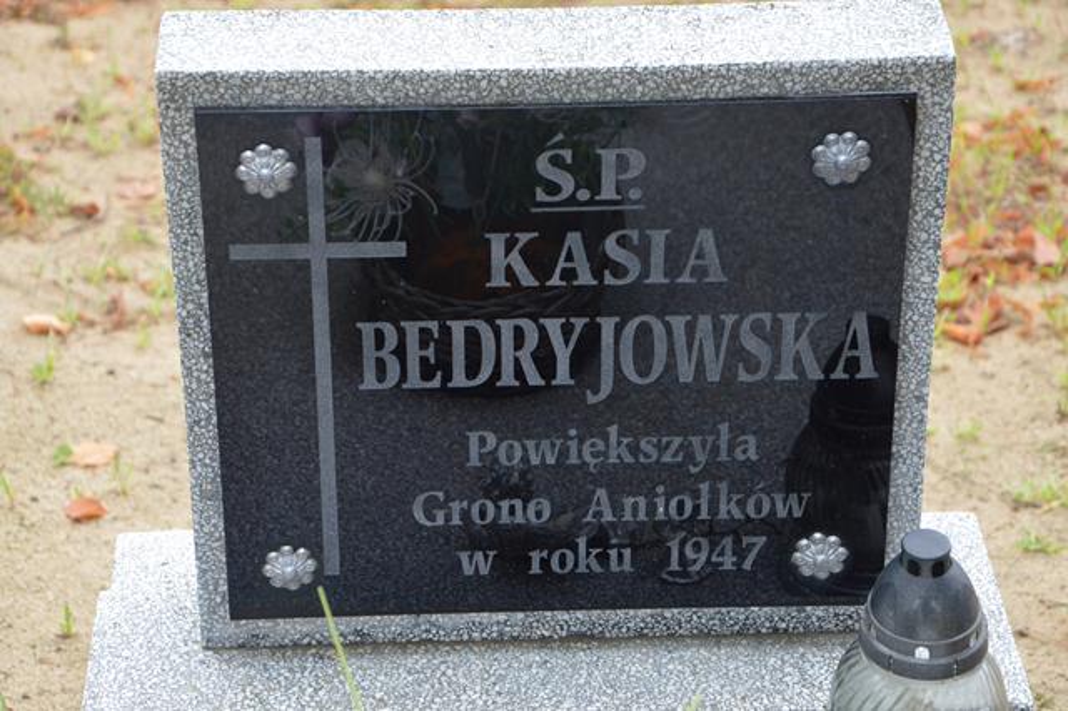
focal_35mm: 105
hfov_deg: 19.5
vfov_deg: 13.0
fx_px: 3113
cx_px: 534
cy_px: 356
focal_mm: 70
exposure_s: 1/100
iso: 400
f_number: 5.3
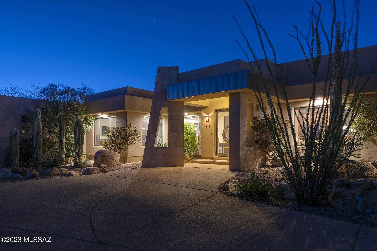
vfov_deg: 53.1
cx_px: 188
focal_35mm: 24
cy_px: 126
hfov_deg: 73.8
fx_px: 251
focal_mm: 24
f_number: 6.3
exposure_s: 5
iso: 200
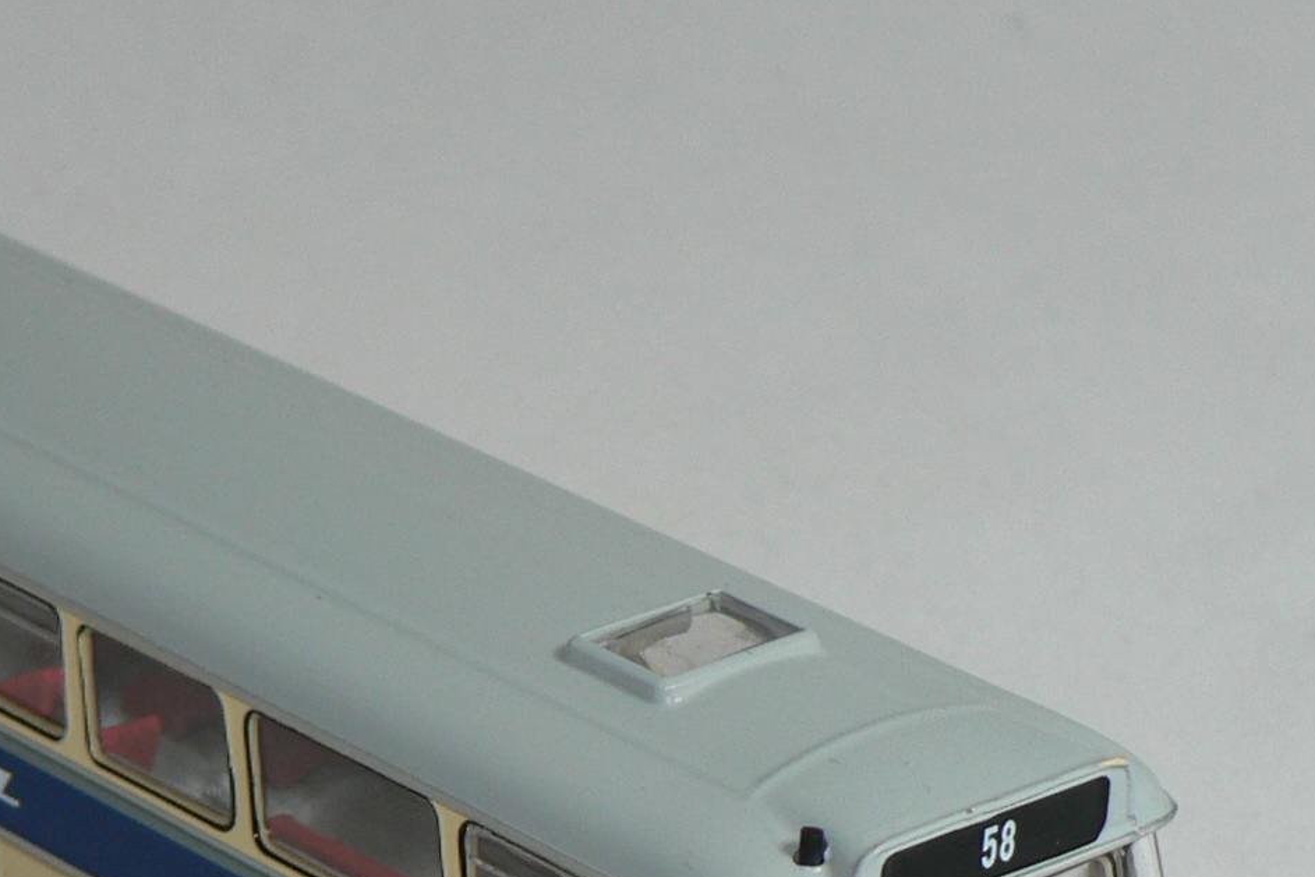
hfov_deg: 10.7
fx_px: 7014
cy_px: 798
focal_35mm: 192
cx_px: 544
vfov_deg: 7.1
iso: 80
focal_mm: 11.4
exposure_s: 1/60
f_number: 3.2
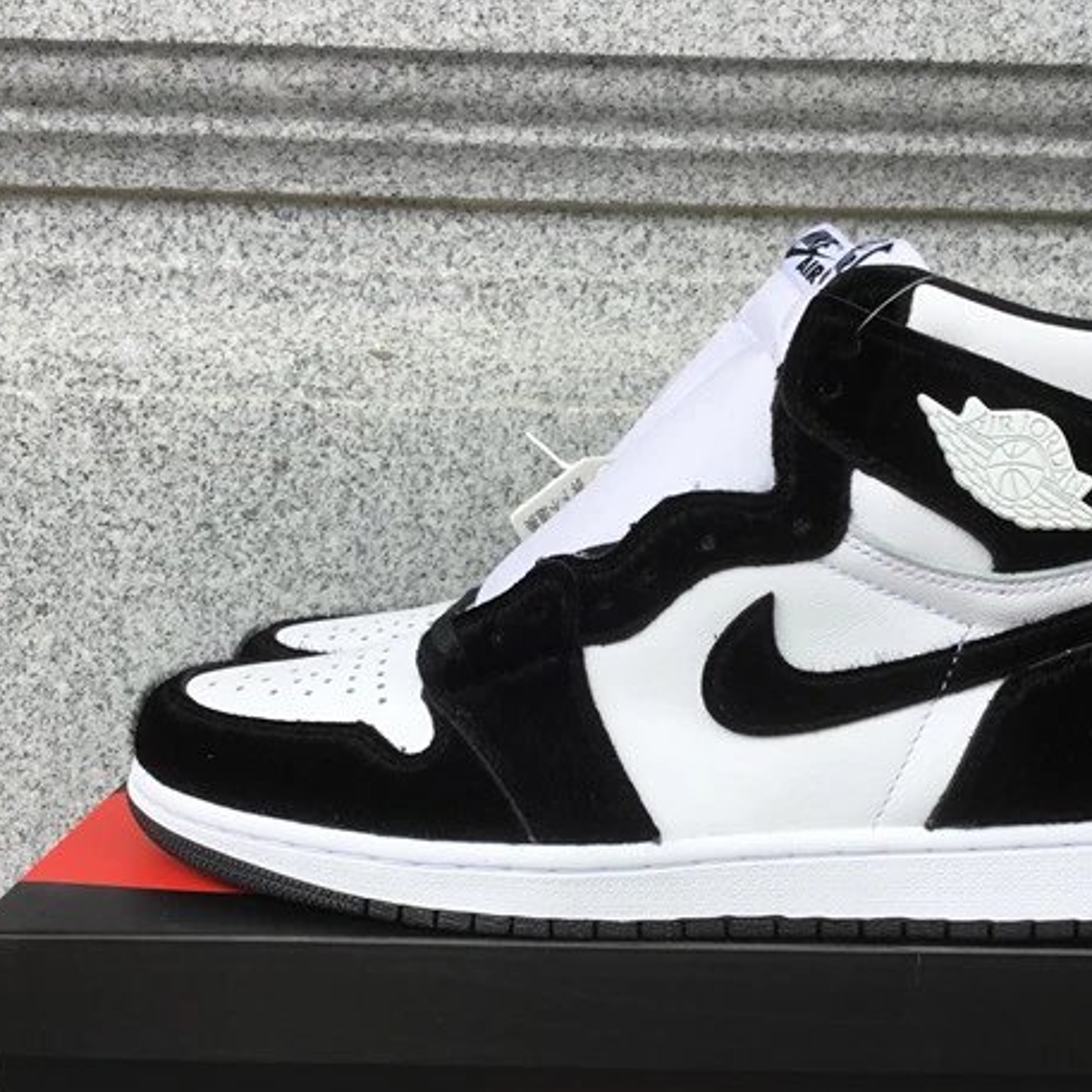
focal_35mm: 48
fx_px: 1713
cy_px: 676
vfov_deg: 35.2
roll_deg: -1.1
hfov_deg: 35.3
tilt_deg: -10.4
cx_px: 619
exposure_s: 1/150
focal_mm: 3.3
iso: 25
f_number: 2.4
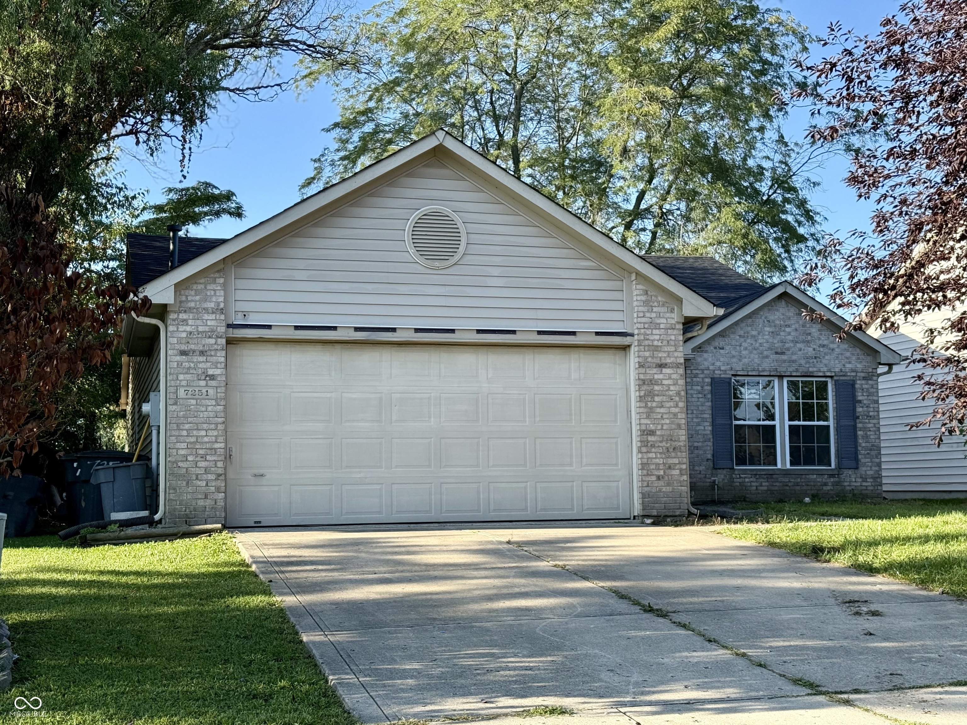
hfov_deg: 39.7
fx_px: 1341
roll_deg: +1.0
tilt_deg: +5.8
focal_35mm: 48
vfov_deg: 30.3
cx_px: 484
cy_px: 362
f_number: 1.78
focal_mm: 6.76
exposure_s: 1/1678
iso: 100
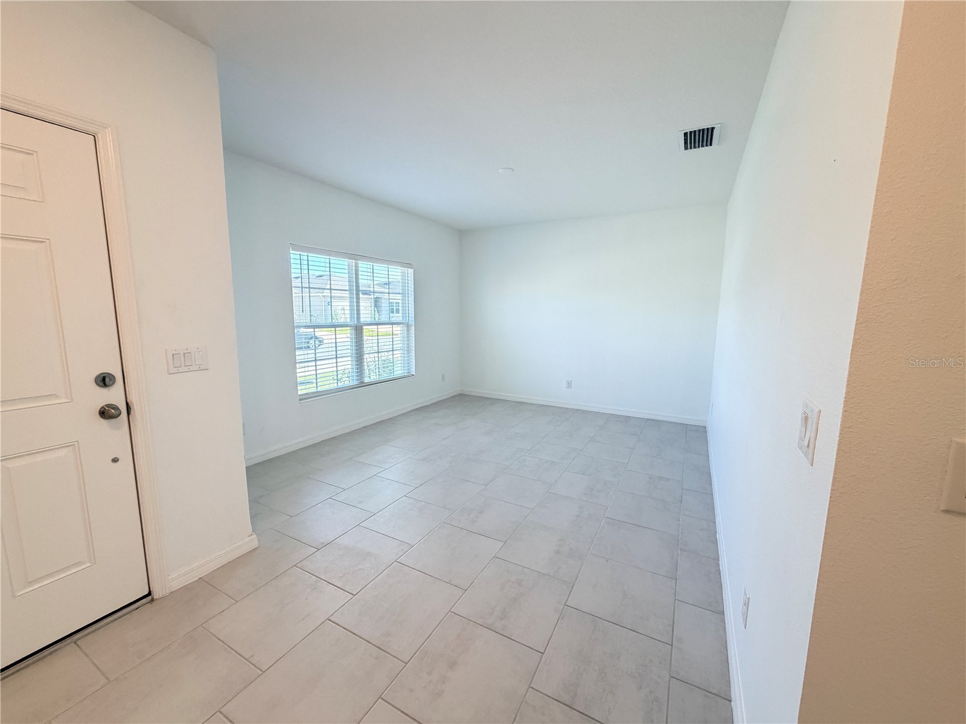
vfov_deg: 85.7
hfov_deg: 102.1
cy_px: 362
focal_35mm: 14
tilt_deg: -7.8
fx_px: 391
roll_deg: -0.8
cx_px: 483
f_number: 2.2
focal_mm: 2.22
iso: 320
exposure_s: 1/120
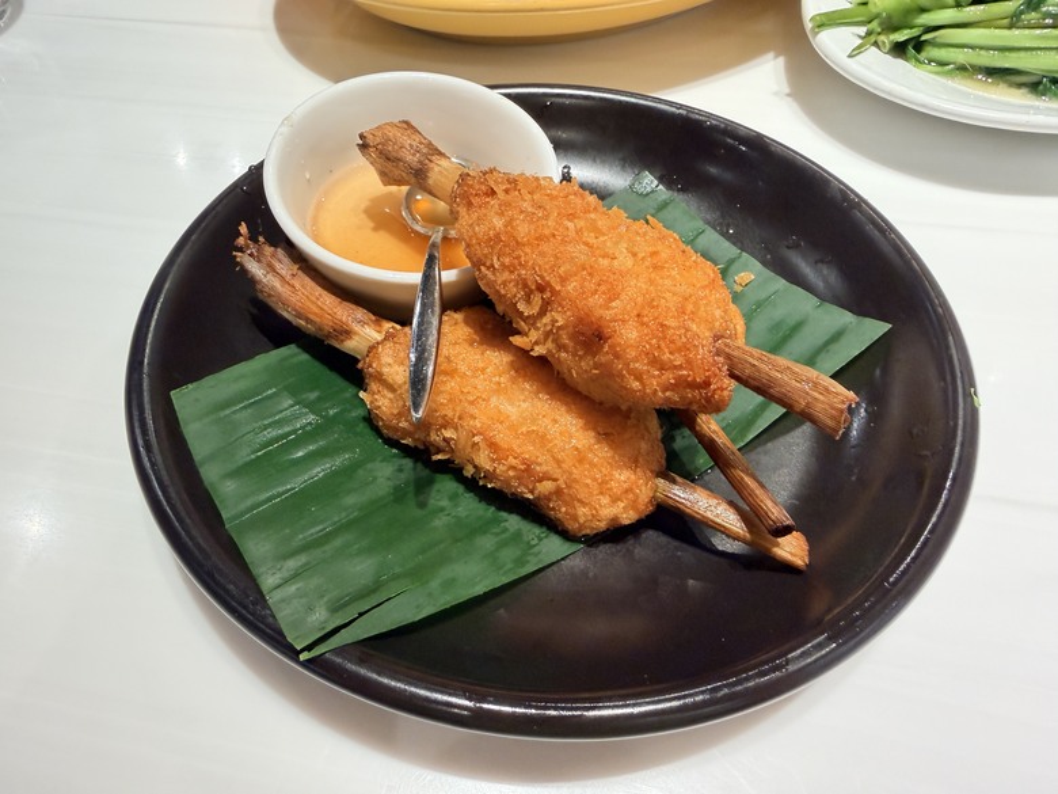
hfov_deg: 71.6
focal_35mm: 24
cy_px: 397
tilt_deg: -52.1
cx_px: 529
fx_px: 734
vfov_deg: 56.8
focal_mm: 2.22
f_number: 2.2
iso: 250
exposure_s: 1/60
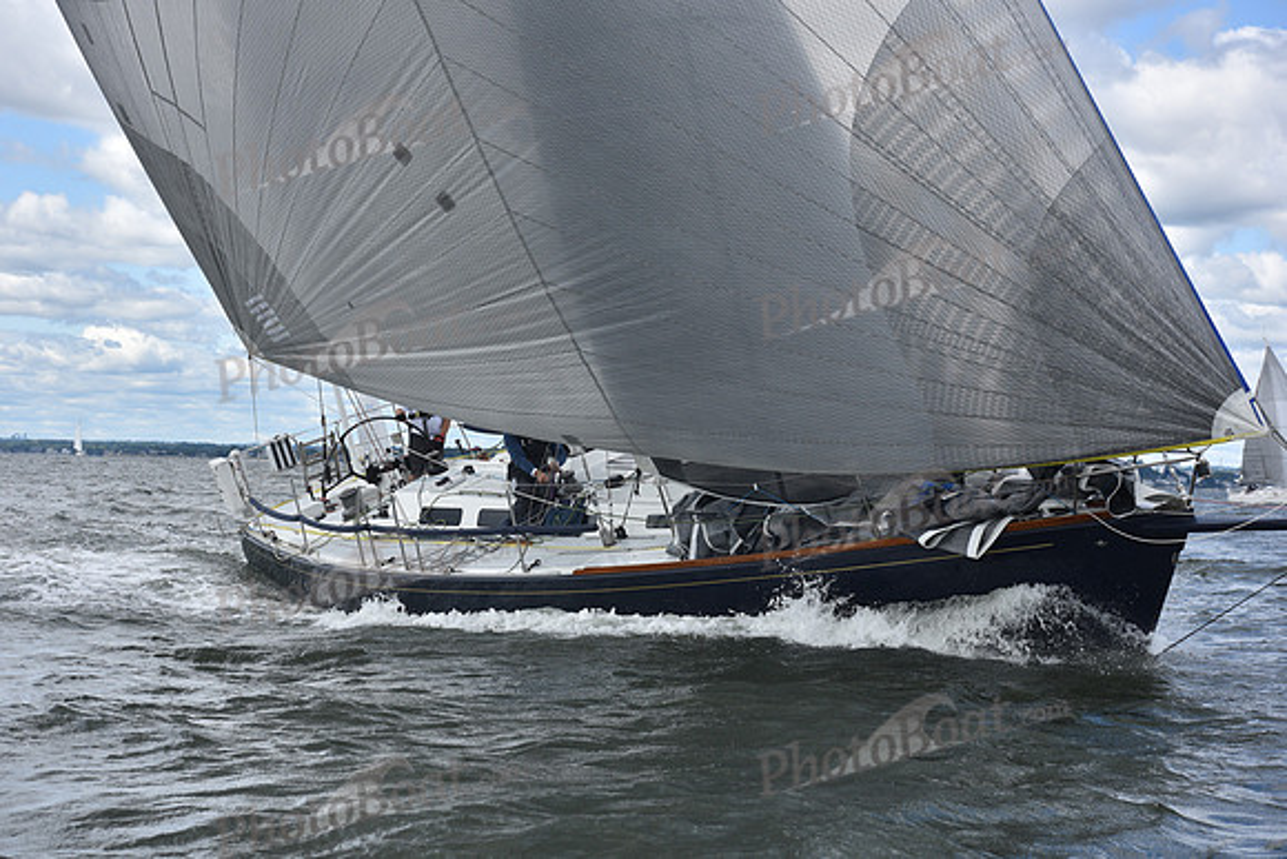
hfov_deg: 28.8
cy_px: 430
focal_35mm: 70
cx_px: 644
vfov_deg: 19.5
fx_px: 2503
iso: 250
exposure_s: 1/800
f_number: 8
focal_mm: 70
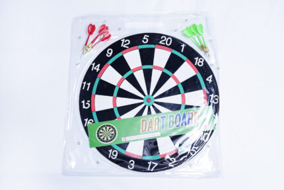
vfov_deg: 31.2
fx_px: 339
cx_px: 142
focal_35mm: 43
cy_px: 95
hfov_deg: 45.4
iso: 3200
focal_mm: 43
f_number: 9
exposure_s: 1/160
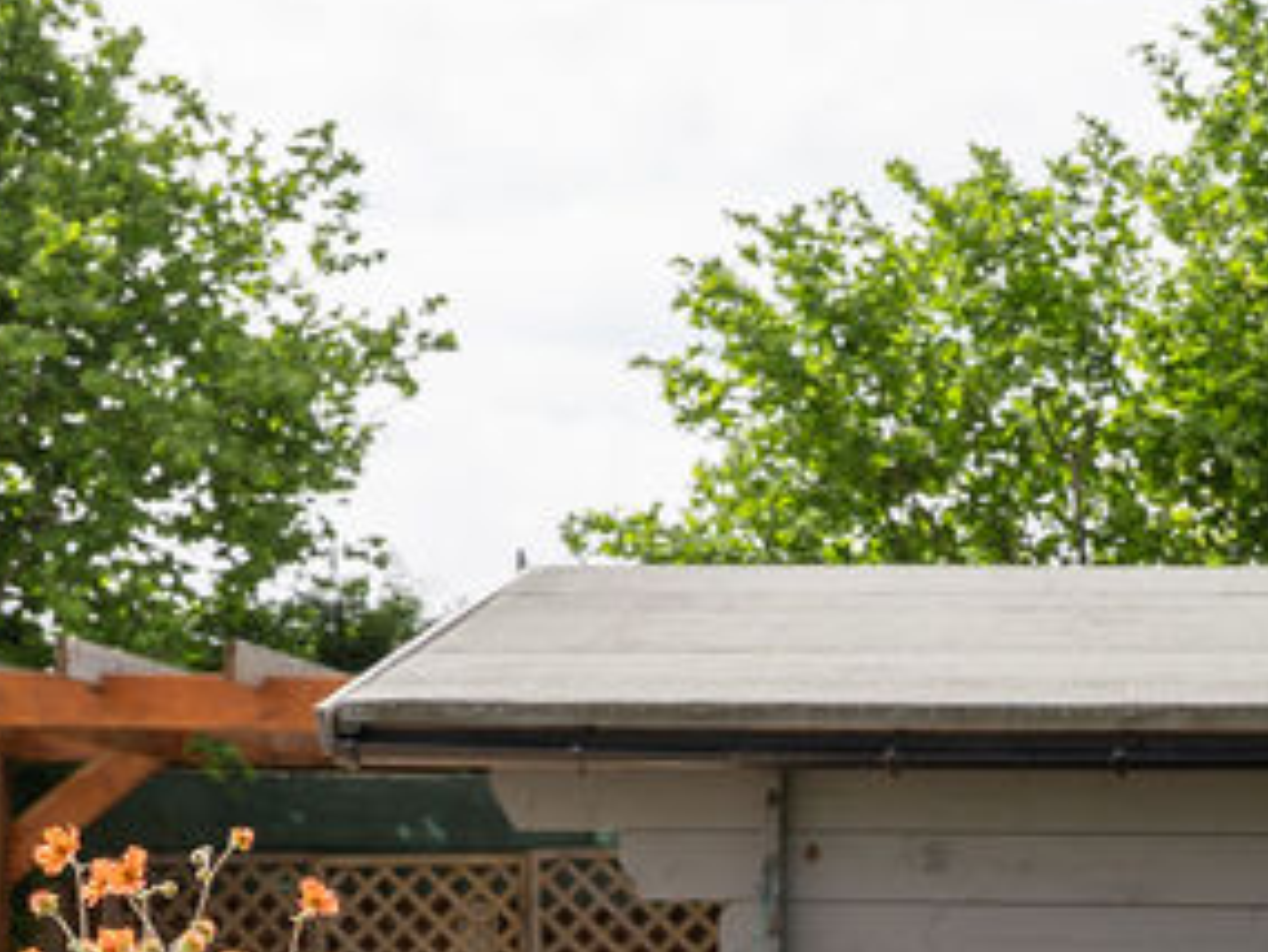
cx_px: 716
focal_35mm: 148
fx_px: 5424
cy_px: 1275
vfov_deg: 9.8
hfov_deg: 13.3
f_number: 8
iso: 100
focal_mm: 42
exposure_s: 1/200
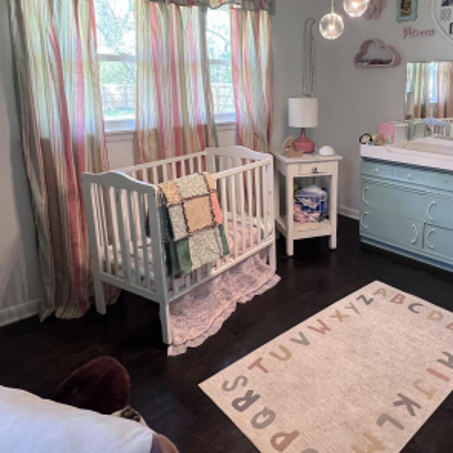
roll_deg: +0.7
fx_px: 385
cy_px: 163
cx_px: 316
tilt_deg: -11.6
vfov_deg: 59.9
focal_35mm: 26
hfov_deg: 59.0
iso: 200
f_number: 1.8
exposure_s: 1/120
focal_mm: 1.57
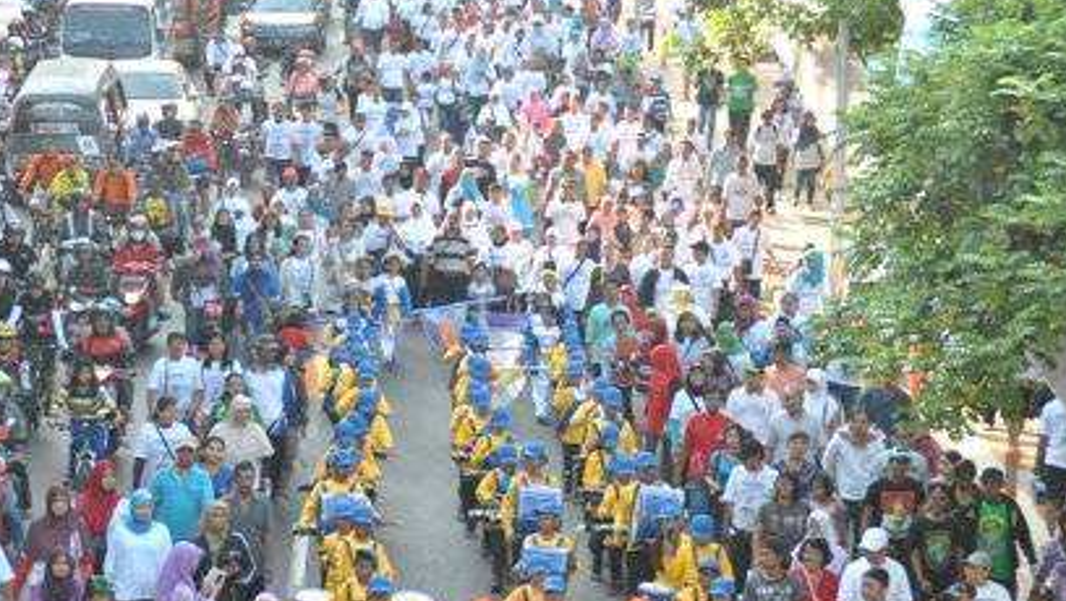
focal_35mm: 144
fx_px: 4072
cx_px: 515
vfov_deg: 8.4
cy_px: 342
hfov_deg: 14.9
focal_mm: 86
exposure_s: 1/500
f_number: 5.6
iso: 1600
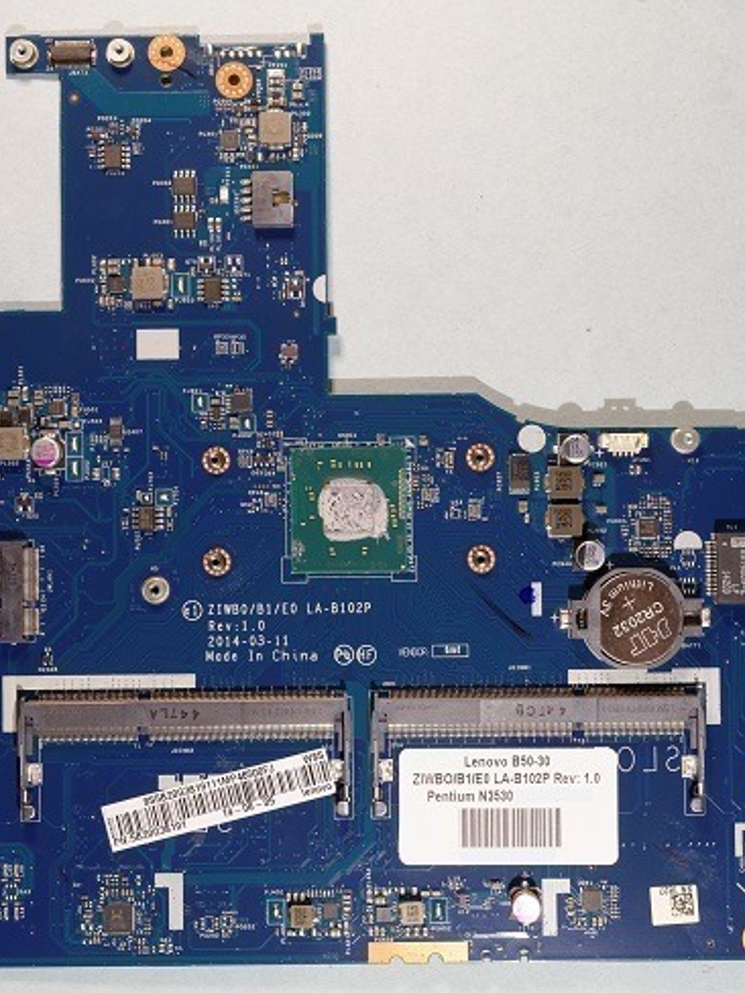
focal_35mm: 60
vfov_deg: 32.3
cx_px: 383
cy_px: 503
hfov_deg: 24.5
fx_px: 1714
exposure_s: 1/5
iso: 100
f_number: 8
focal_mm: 27
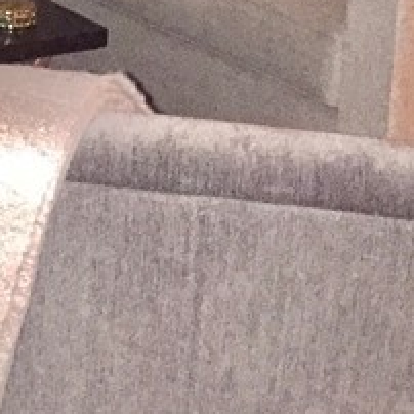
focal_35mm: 130
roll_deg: -2.0
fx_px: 1759
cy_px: -160
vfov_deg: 12.9
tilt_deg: -10.5
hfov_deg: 12.9
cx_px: -164
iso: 1000
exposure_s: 1/16
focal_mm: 4.15
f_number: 2.2
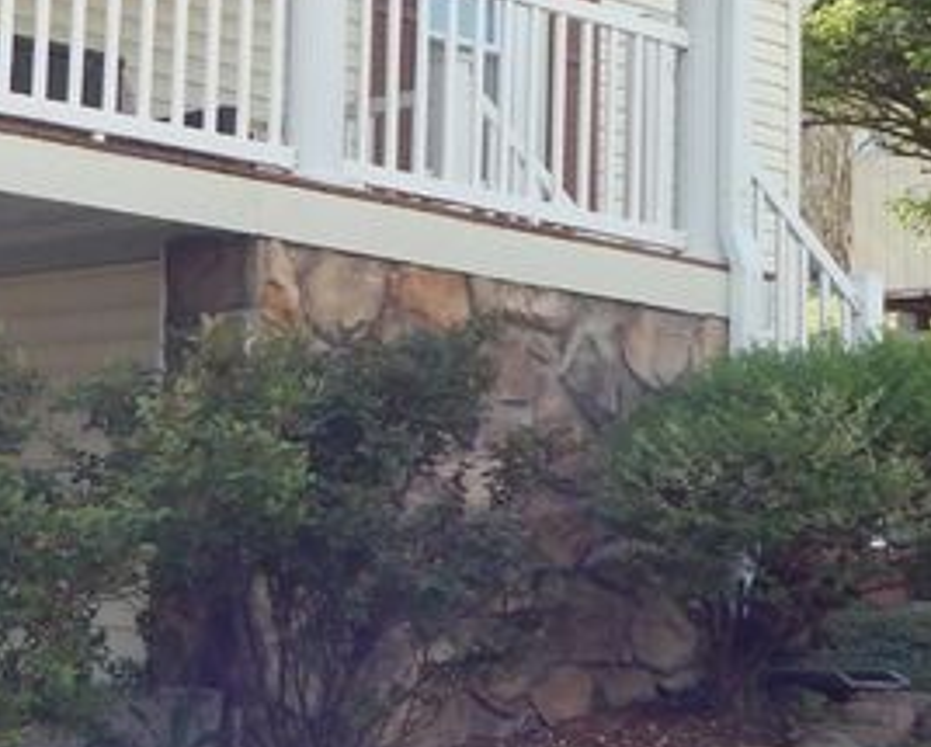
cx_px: -201
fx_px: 2262
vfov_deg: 18.7
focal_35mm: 82
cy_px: 229
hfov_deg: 21.5
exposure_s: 1/400
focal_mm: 4
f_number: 3
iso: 125
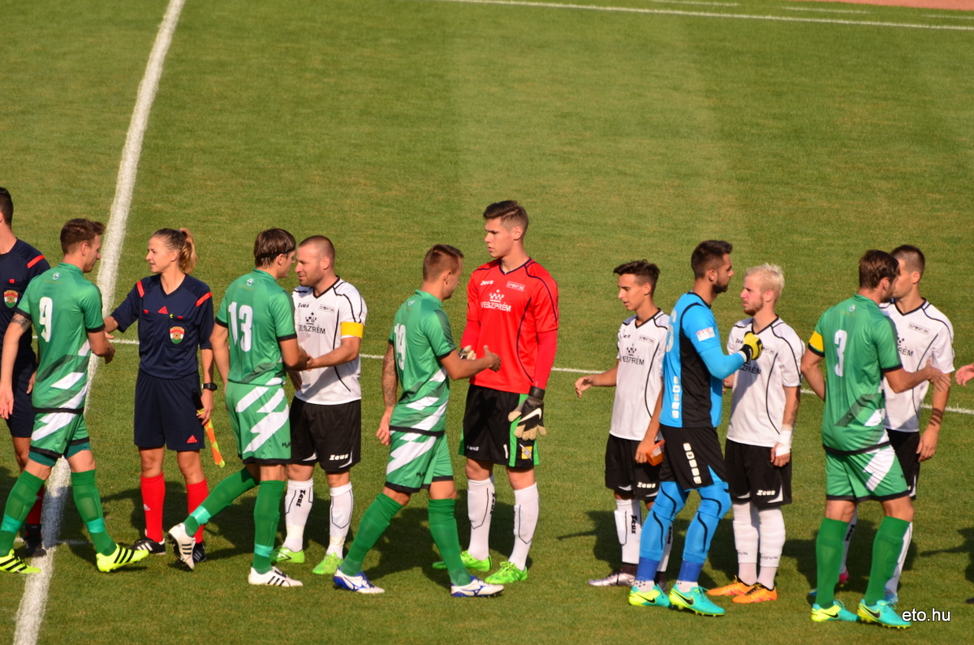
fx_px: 12151
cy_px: 322
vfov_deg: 3.0
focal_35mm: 450
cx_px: 487
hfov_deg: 4.6
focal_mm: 300
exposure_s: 1/1000
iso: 200
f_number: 5.6
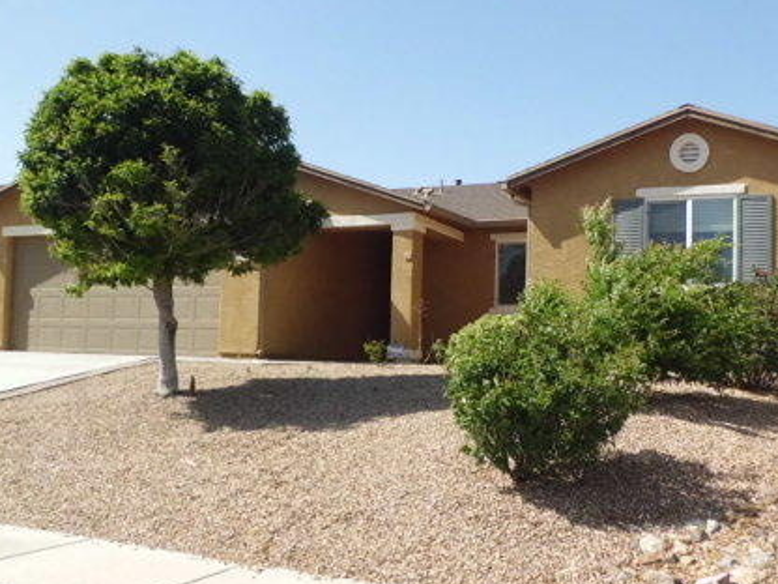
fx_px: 899
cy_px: 324
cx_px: 464
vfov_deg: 35.9
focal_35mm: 40
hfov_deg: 46.6
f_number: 7.9
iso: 100
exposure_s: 1/200
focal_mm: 4.7
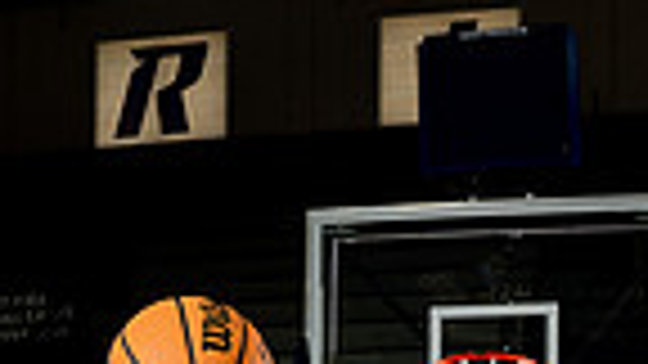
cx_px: 410
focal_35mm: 82
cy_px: 890
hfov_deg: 25.8
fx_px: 1409
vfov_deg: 11.8
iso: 640
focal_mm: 25
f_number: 8
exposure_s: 1/250
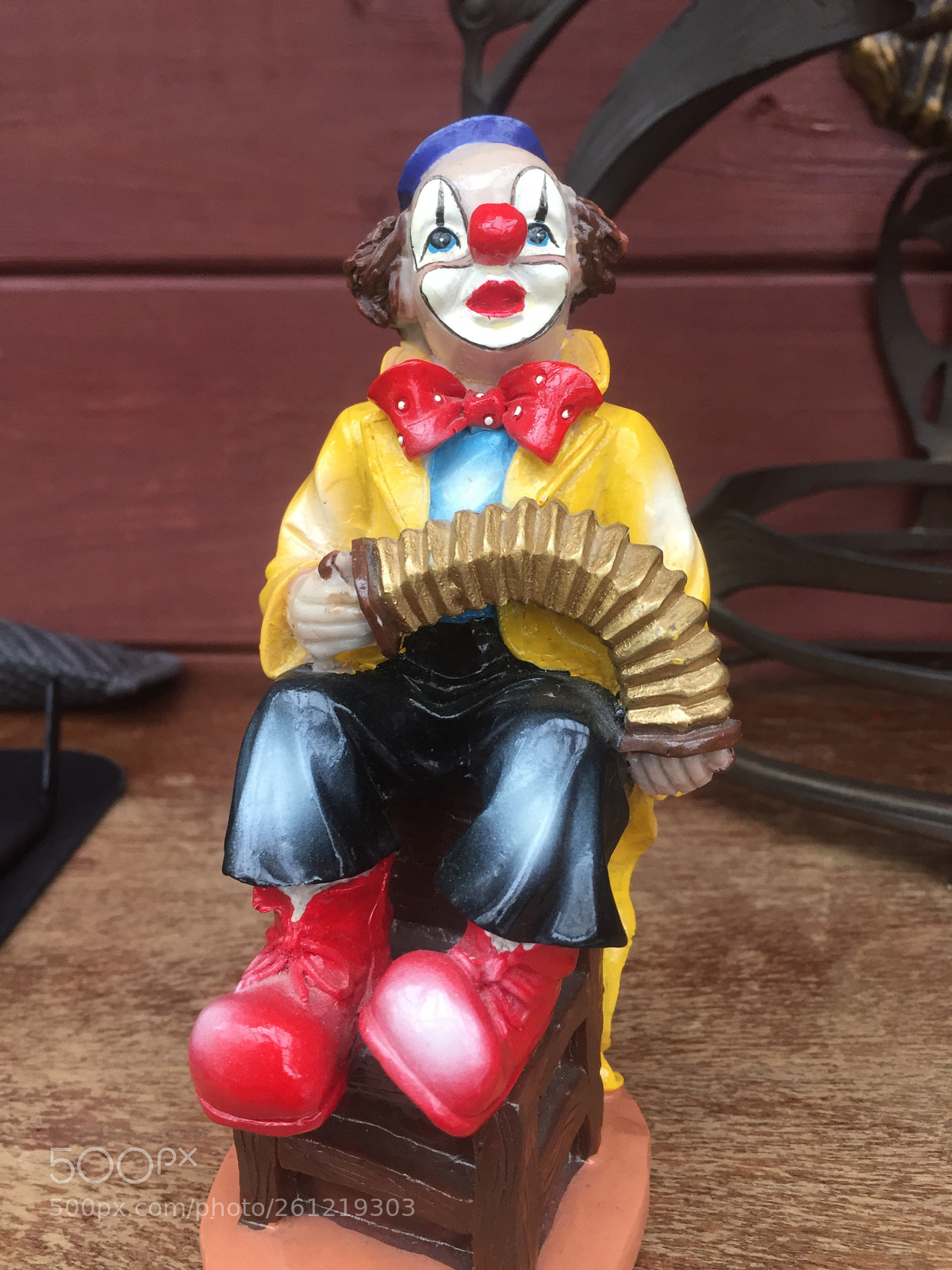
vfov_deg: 61.7
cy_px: 635
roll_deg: +0.3
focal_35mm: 29
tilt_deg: -15.3
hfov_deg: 48.2
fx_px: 1063
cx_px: 476
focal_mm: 4.15
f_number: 2.2
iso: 50
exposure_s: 1/33
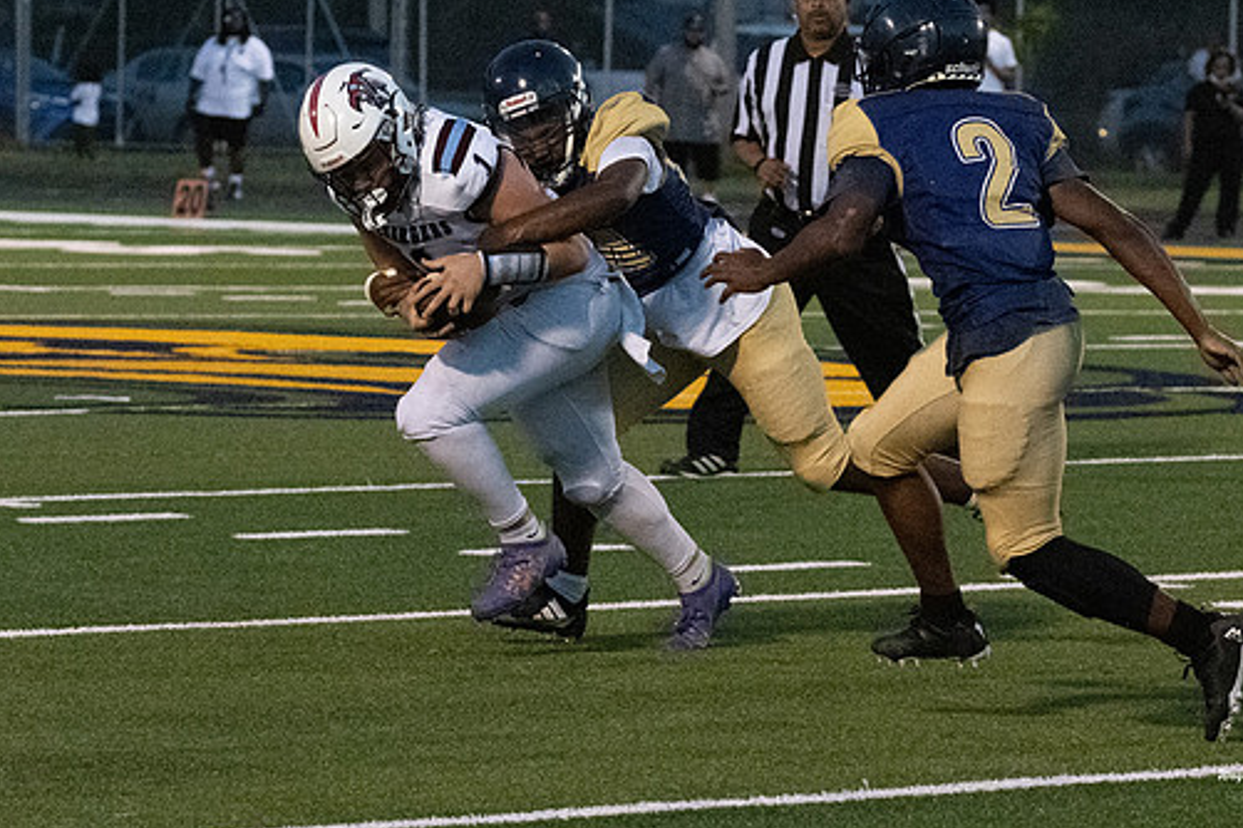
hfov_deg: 7.4
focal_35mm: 277
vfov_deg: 5.0
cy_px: 381
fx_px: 9563
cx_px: 470
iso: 20000
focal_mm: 120
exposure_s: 1/1250
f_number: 5
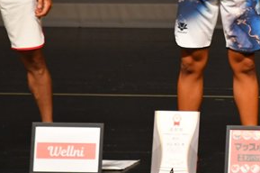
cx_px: 301
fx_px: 6096
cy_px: -50
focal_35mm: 845
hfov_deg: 2.4
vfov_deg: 1.6
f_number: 5.6
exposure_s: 1/400
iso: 2000
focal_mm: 210
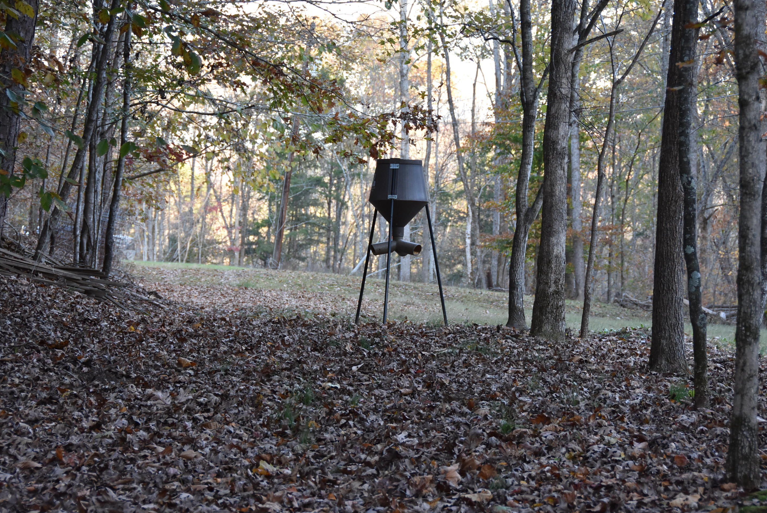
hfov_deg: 18.7
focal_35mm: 109
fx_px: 2324
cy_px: 253
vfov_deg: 12.6
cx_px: 396
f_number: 6.3
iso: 800
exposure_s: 1/160
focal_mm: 70
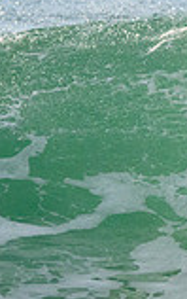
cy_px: 5
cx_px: 514
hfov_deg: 0.7
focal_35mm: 1835
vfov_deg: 1.1
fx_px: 14936
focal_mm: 490
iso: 3600
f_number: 11
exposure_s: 1/1250
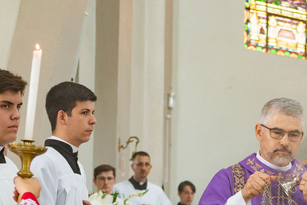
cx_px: 276
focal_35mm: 115
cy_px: 174
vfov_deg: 11.9
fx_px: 981
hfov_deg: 17.5
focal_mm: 35
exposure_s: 1/160
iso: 640
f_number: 2.8
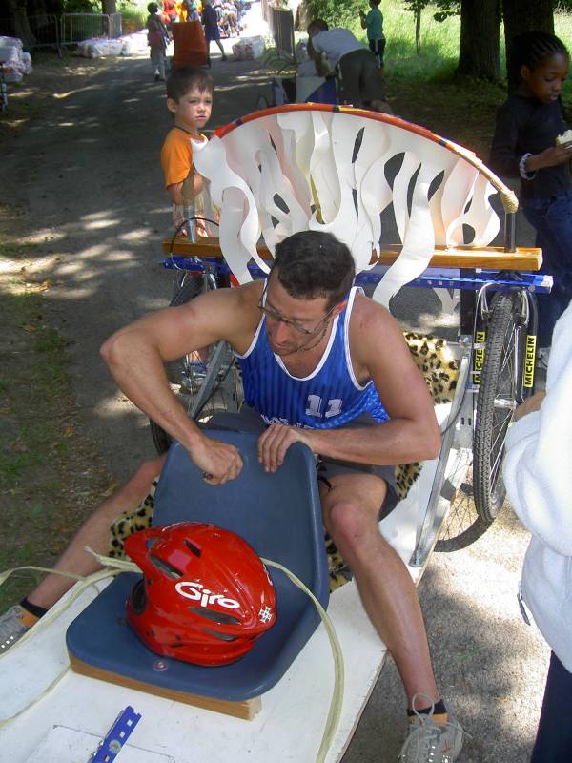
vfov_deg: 47.9
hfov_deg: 36.8
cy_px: 382
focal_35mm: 39
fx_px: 859
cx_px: 286
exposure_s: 1/160
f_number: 2.8
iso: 100
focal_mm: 8
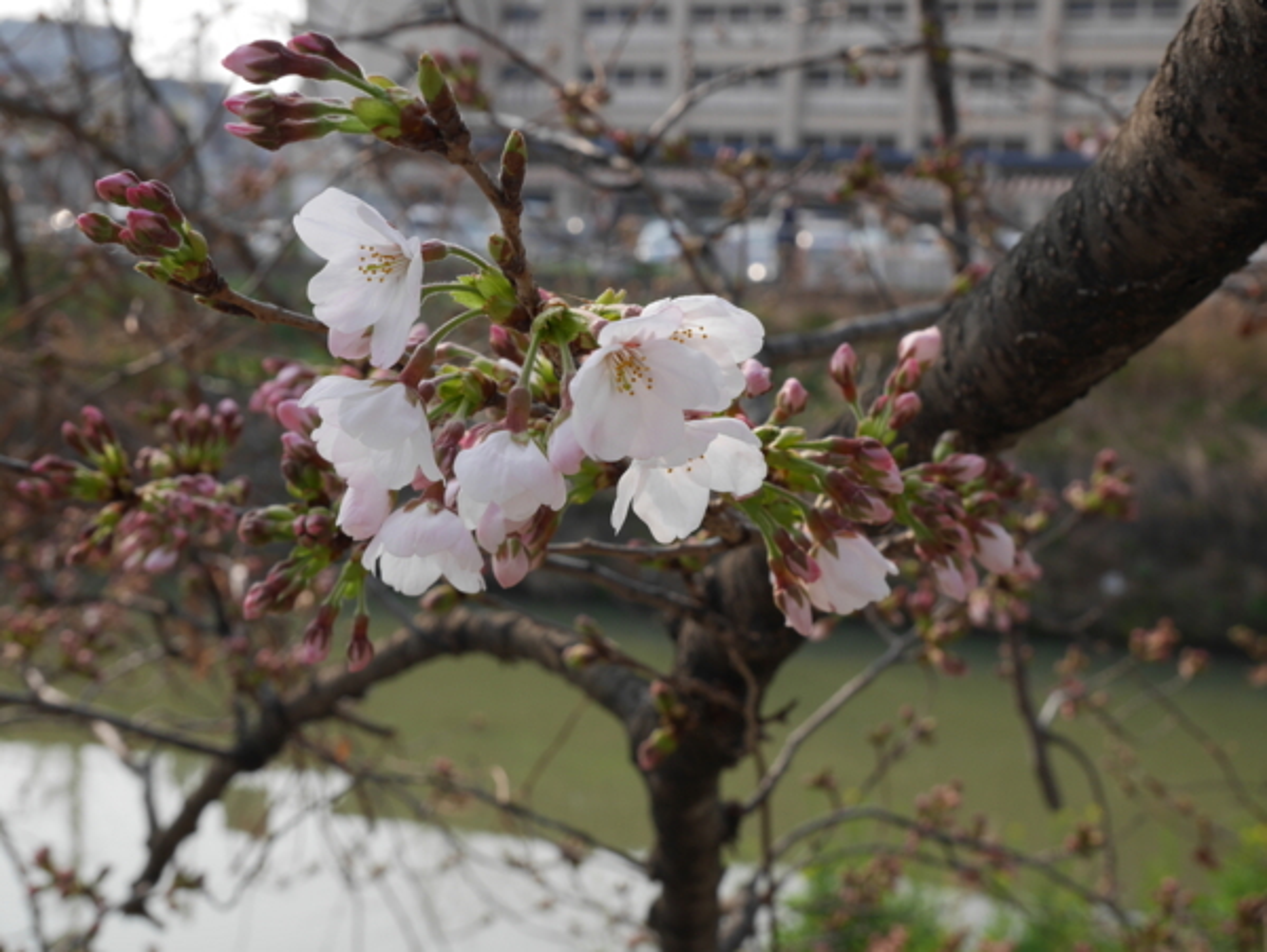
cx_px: 634
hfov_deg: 36.8
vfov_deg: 28.1
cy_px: 476
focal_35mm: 52
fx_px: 1905
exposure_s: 1/200
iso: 200
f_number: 8
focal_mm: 26
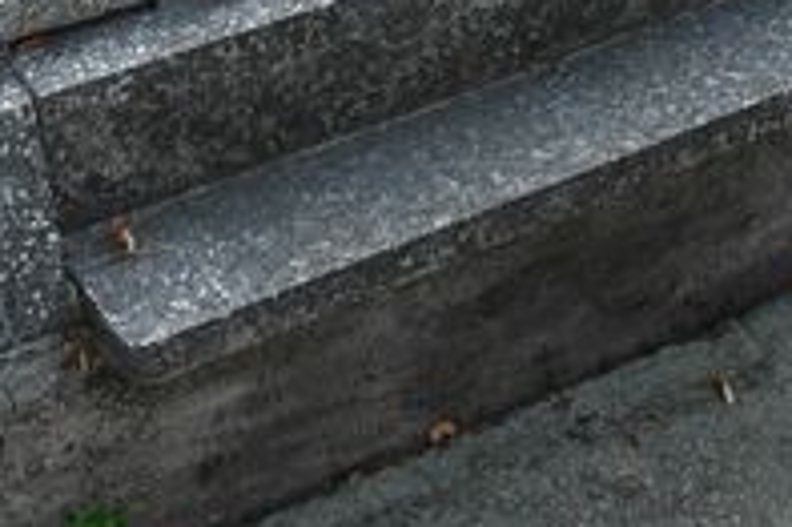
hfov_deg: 24.9
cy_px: -274
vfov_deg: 15.5
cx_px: 257
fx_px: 1780
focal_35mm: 81
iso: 100
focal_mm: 5.2
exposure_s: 1/60
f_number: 3.4
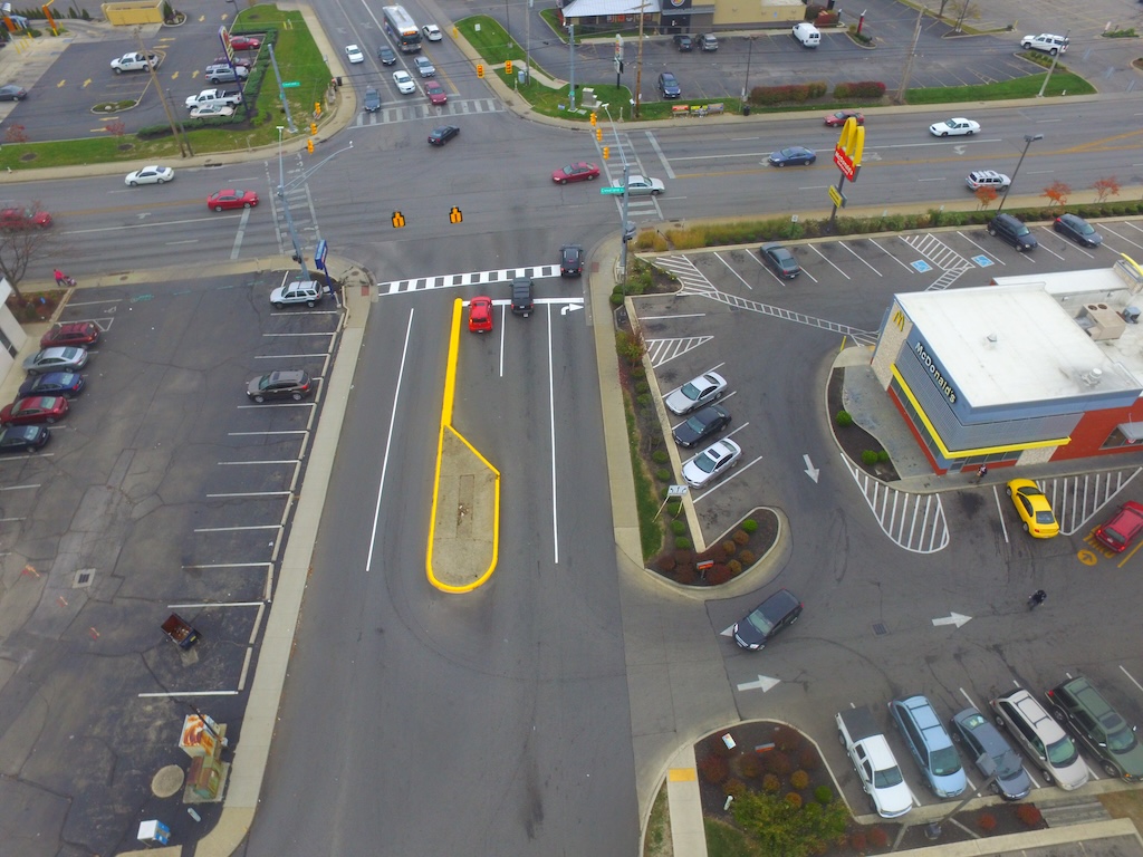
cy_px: 428
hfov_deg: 81.7
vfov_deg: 66.0
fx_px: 660
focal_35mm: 20
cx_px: 572
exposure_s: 1/301
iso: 100
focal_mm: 3.61
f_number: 2.8
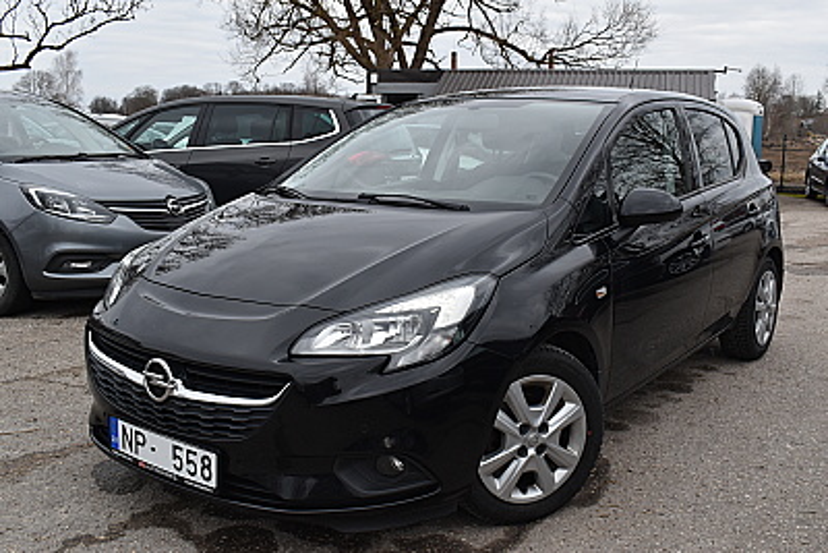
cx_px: 414
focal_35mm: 36
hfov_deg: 53.1
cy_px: 276
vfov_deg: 36.9
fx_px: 828
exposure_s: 1/200
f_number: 8
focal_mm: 24
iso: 400
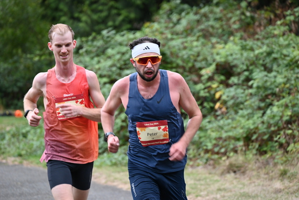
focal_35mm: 200
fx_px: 1661
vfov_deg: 6.9
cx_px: 150
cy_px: 100
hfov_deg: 10.3
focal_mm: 200
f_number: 6.3
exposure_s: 1/250
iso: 2200
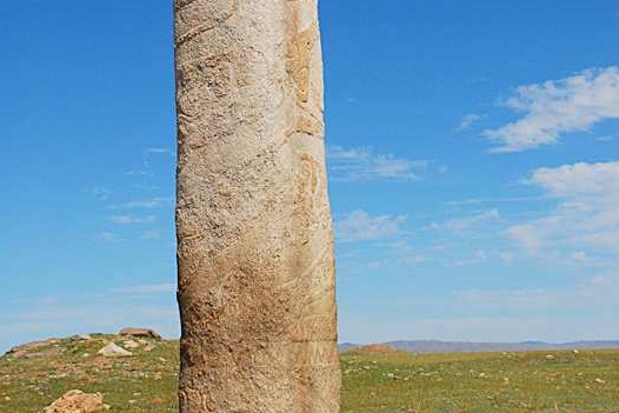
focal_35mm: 64
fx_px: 1101
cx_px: 307
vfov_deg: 21.1
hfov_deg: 31.4
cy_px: 116
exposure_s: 1/2500
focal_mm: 28
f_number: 5.6
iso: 400
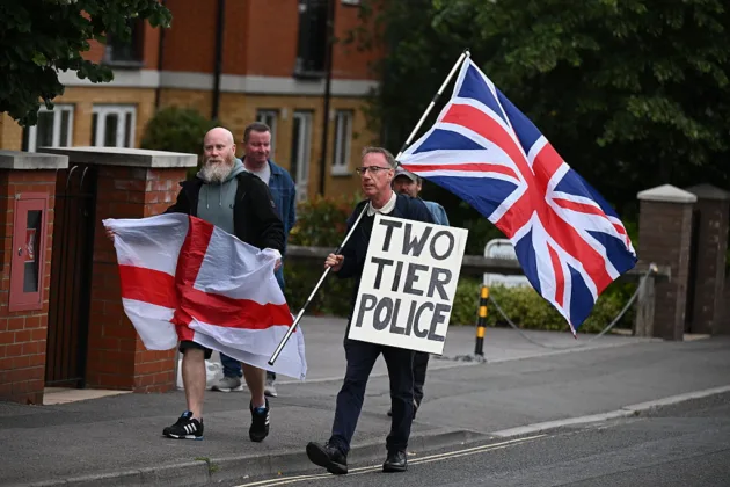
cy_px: 244
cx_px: 365
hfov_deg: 11.7
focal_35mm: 175
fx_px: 3548
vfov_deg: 7.8
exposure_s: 1/500
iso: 640
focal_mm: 175
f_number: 4
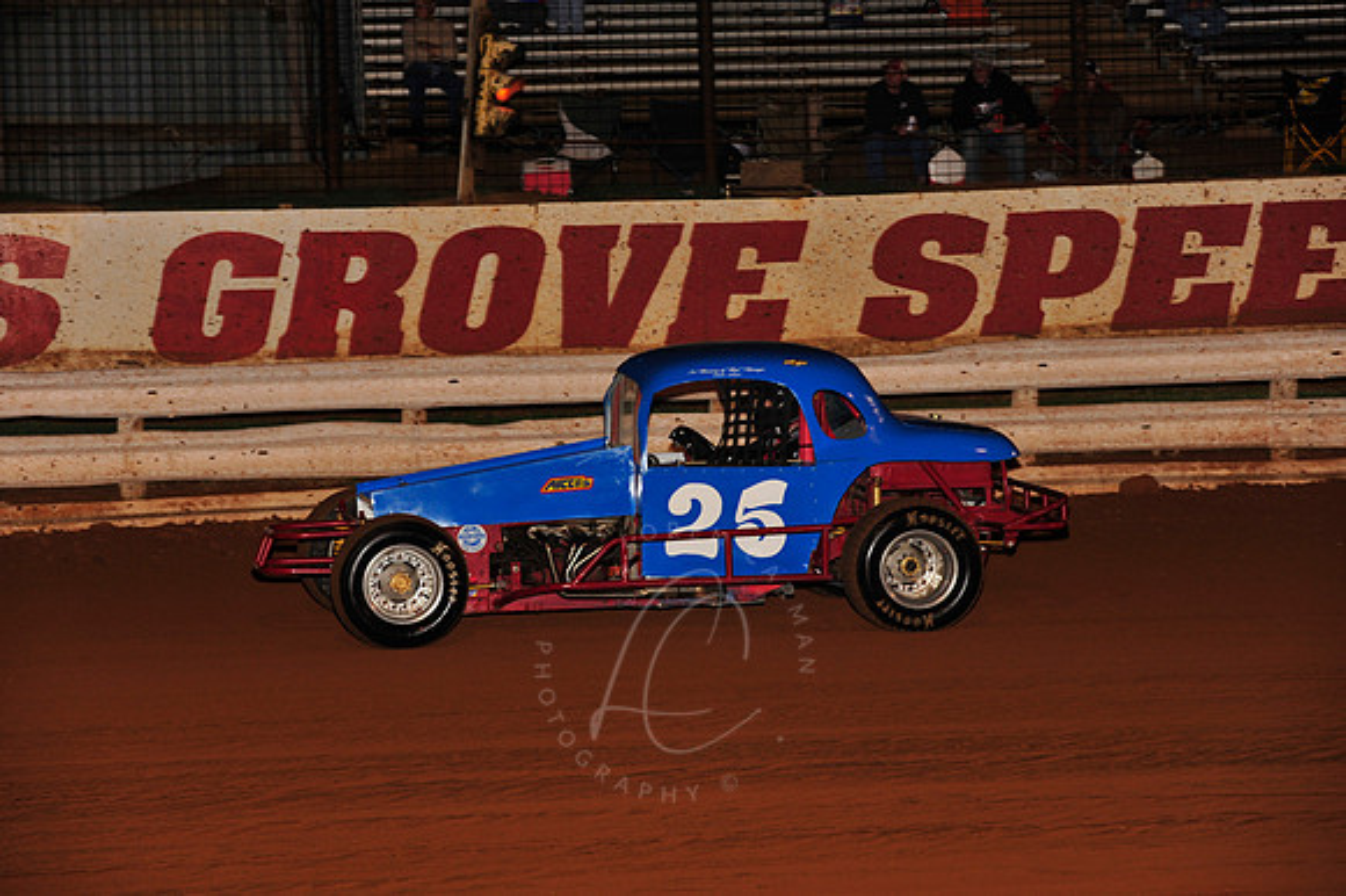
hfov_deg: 16.4
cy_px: 448
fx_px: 4671
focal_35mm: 125
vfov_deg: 11.0
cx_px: 673
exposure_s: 1/250
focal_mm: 125
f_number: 6.3
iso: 800
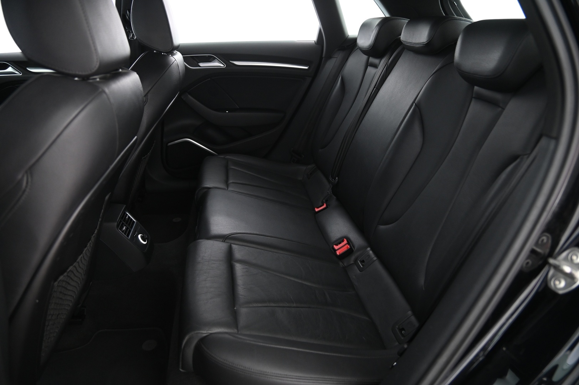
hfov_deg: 73.8
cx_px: 290
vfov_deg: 53.1
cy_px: 192
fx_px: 386
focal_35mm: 24
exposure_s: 1/13
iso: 2000
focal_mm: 24
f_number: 4
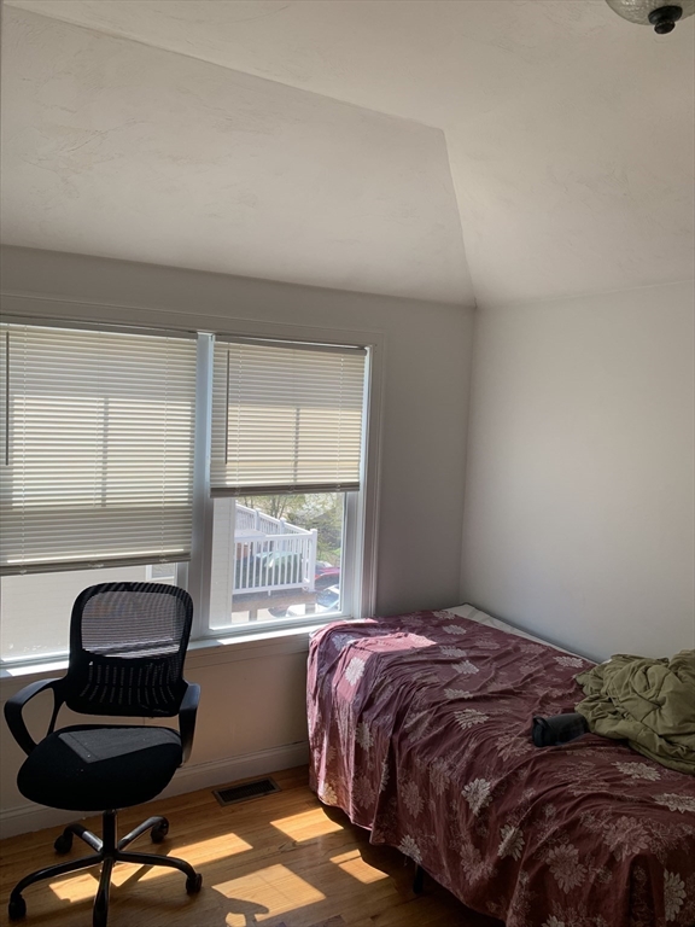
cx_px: 348
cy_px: 464
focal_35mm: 26
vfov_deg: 67.3
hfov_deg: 53.1
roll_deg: -3.0
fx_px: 696
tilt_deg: -3.2
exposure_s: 1/147
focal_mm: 4.25
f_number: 1.8
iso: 25
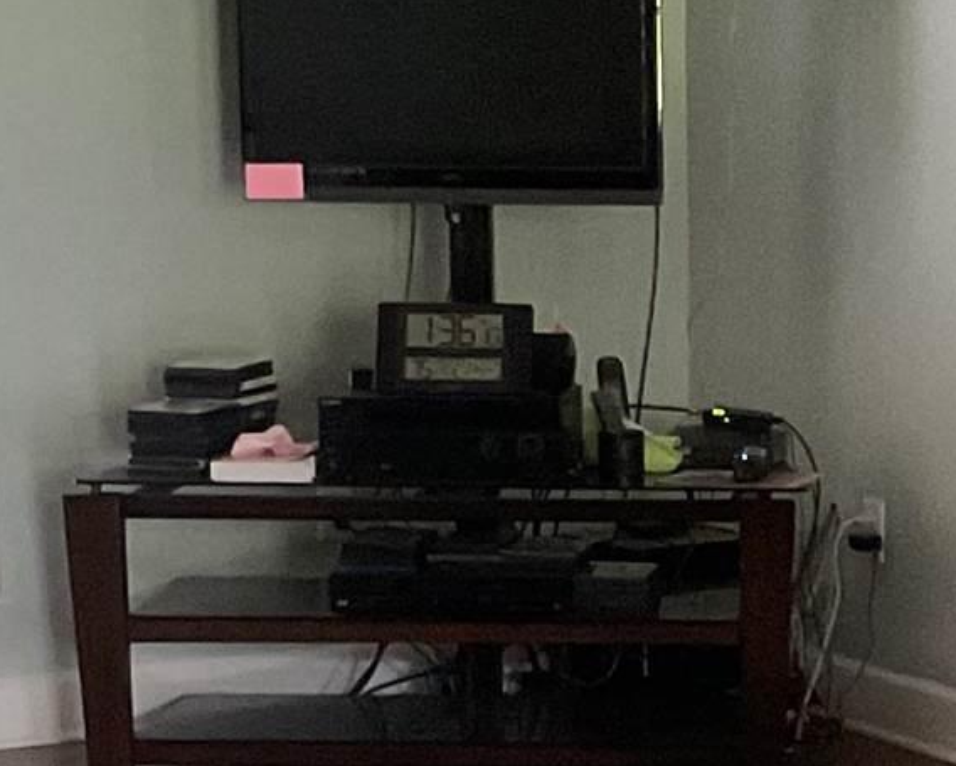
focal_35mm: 153
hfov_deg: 12.4
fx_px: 4331
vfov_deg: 10.0
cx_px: 1044
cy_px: 800
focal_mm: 3
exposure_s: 1/34
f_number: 1.8
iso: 320
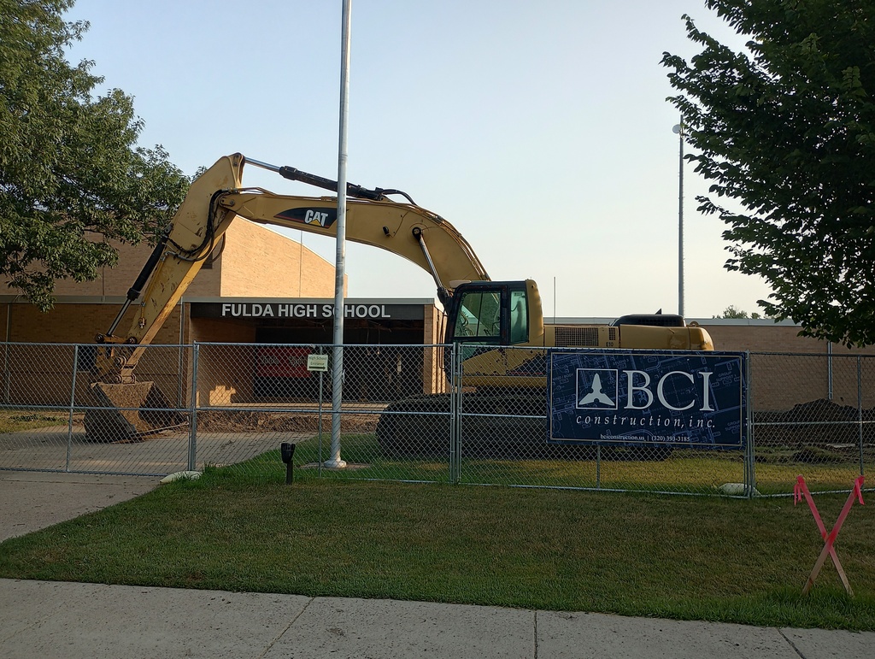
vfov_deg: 49.9
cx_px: 438
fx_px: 709
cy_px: 330
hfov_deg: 63.4
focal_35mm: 28
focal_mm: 4.27
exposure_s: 1/241
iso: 109
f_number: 1.8
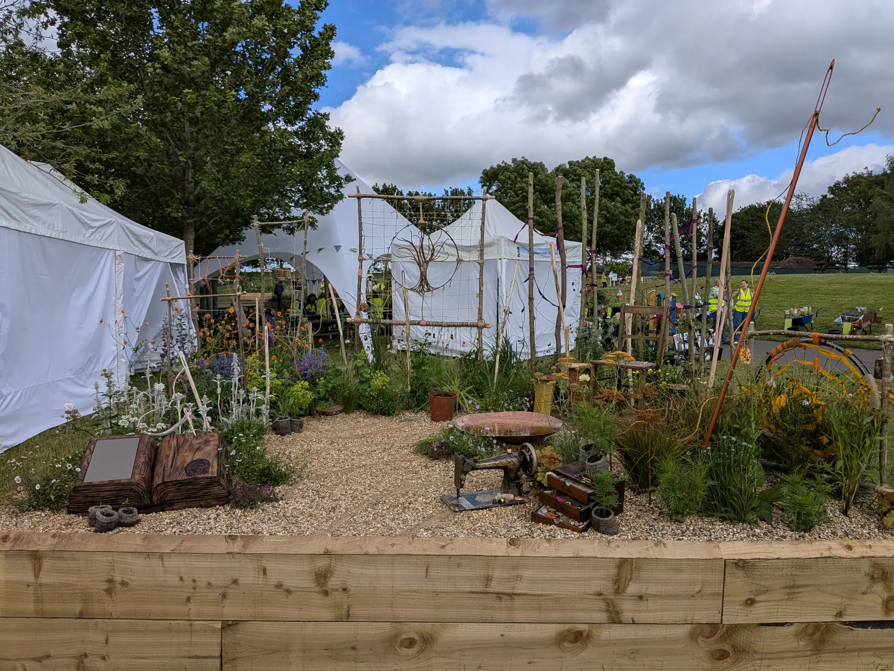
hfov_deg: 71.6
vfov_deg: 56.8
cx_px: 447
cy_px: 336
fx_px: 620
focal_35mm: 24
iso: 28
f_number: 1.7
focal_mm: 4.53
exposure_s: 1/2262
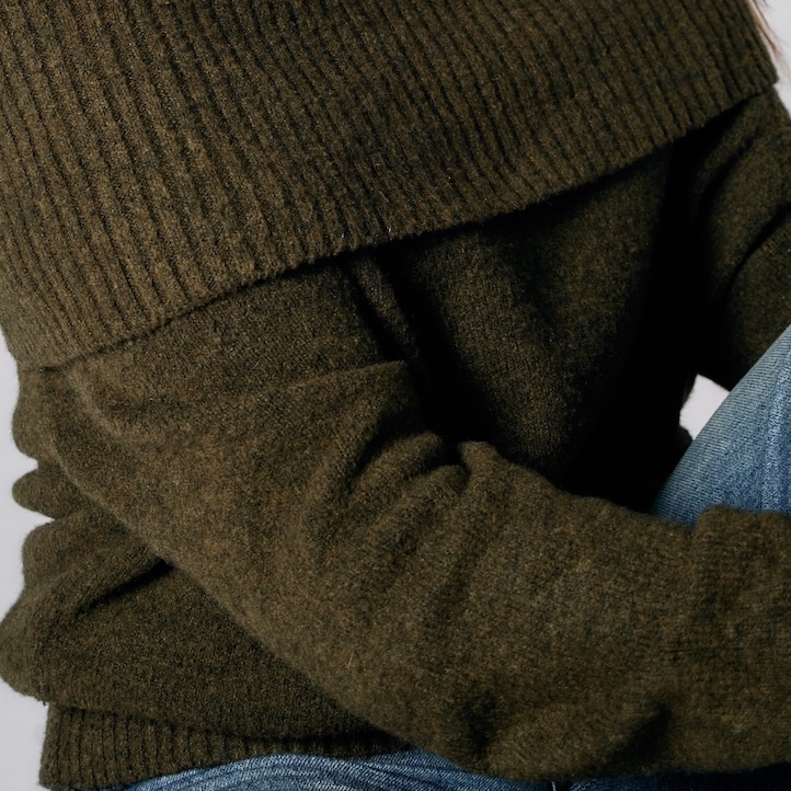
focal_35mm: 104
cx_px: 345
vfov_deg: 16.5
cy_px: 53
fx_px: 2689
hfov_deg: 16.7
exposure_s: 1/200
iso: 50
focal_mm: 52
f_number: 5
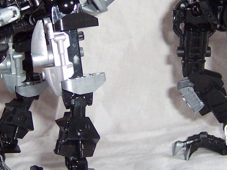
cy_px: 27
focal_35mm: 93
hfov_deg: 21.1
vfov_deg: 15.7
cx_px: 124
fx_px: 610
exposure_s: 1/60
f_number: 2.8
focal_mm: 5.6
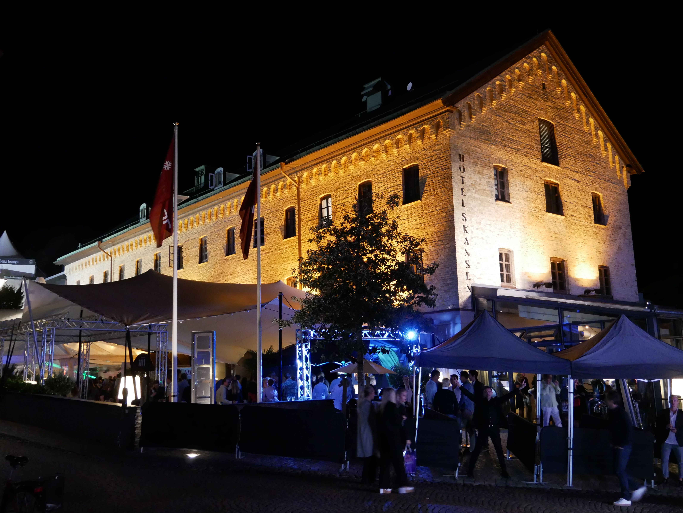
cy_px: 256
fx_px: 711
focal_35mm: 36
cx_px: 342
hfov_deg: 51.3
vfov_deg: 39.7
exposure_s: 1/20
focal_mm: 18
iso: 3200
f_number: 4
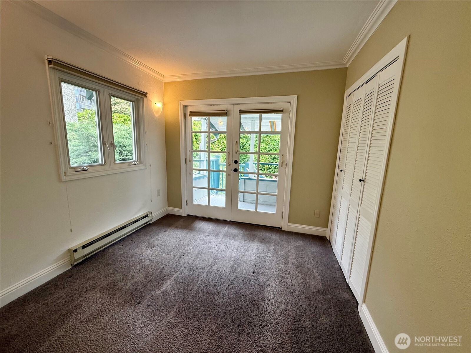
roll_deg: -2.4
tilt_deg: -8.2
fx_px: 190
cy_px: 176
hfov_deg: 102.1
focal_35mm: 14
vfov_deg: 85.7
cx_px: 236
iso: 100
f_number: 2.2
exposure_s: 1/120
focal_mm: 2.22
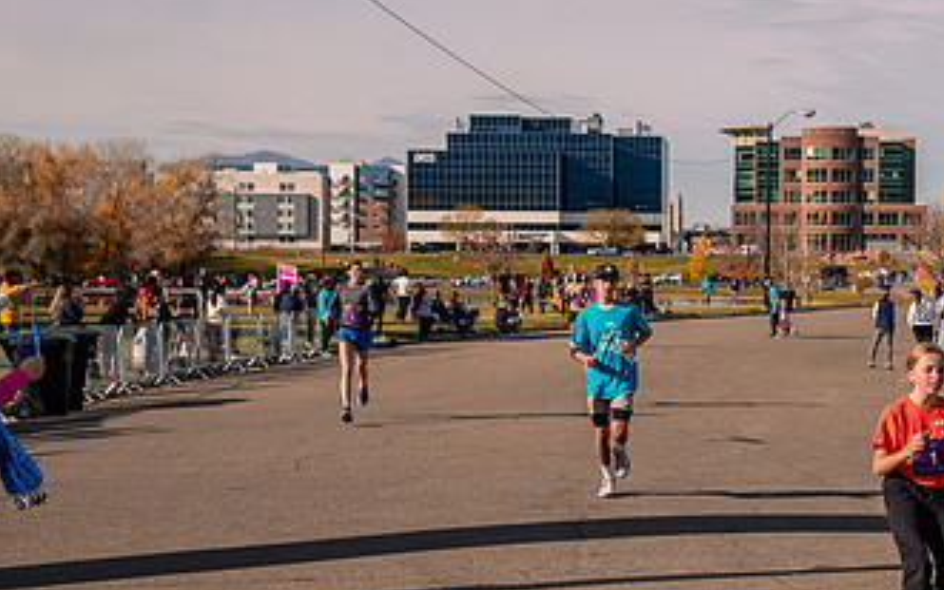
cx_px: 684
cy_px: 299
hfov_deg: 25.0
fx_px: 2110
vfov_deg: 15.9
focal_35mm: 82
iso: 200
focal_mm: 46
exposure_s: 1/1250
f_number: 5.6
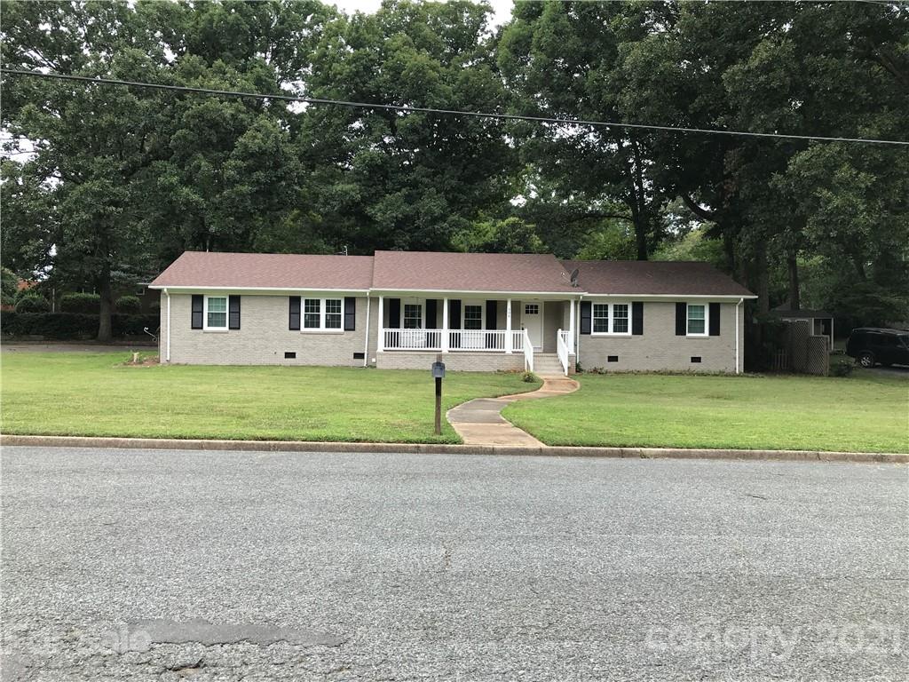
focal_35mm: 28
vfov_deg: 49.7
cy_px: 341
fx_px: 735
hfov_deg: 63.4
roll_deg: -1.9
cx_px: 454
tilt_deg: +0.8
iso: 20
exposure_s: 1/720
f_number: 1.8
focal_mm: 3.99
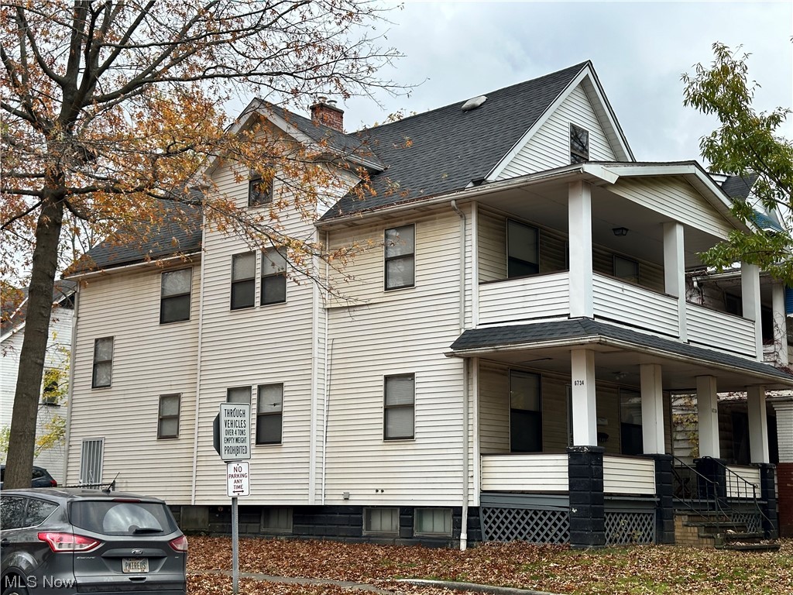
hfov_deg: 39.7
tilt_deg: +10.4
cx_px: 396
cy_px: 298
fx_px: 1100
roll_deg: -0.2
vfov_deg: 30.3
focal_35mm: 48
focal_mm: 6.86
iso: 64
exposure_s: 1/1085
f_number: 1.78
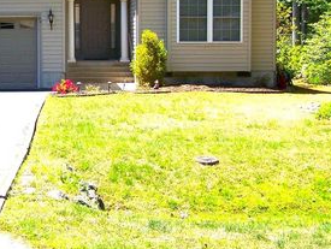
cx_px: 61
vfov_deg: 21.2
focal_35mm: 69
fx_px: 661
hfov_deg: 27.5
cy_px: 74
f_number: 2.8
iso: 80
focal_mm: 6.3
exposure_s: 1/750
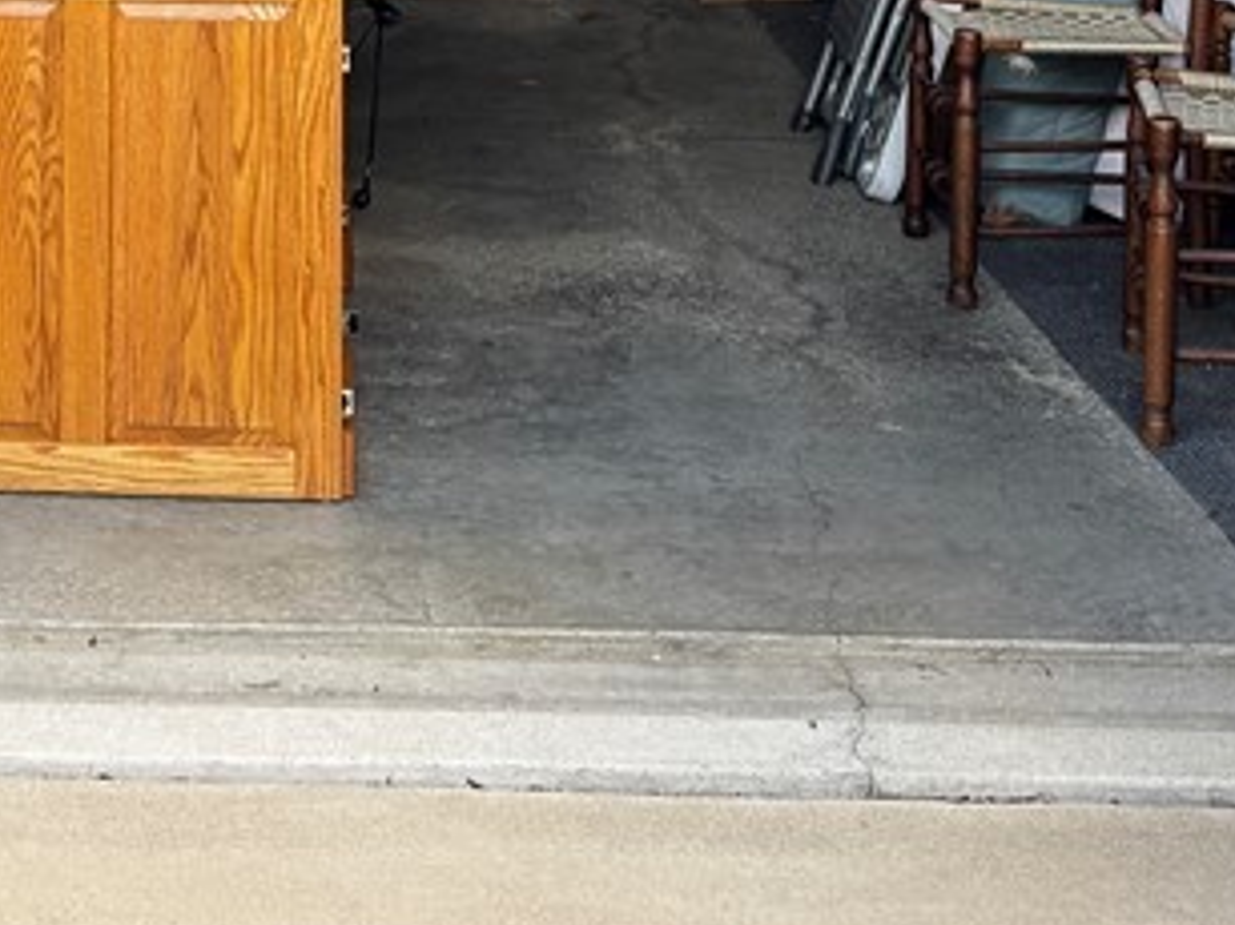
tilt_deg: -0.2
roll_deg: +0.4
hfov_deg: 23.9
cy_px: -495
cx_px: 161
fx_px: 2853
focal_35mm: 80
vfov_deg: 16.6
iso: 80
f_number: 1.78
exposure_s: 1/531
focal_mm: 6.76
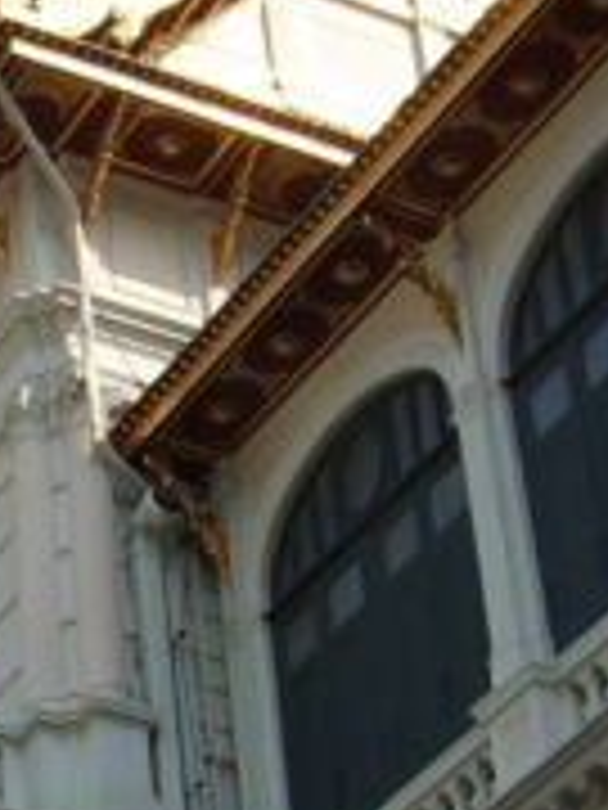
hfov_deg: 10.9
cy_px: 673
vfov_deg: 14.8
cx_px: -221
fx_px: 3091
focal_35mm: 132
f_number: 2.8
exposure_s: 1/1000
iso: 50
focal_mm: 5.8
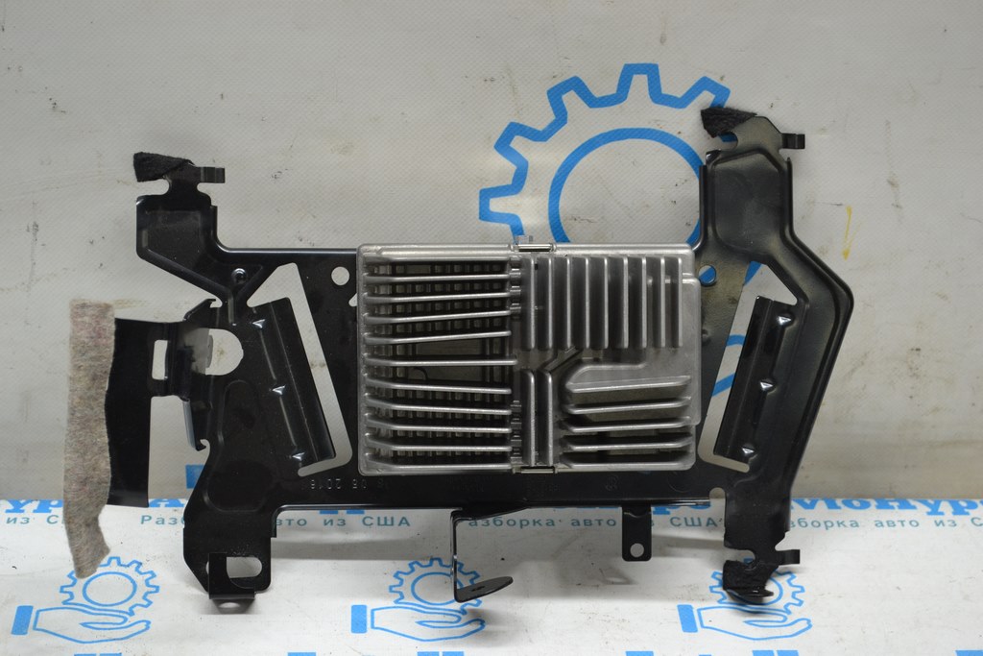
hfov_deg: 29.2
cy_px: 328
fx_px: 1884
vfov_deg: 19.7
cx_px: 492
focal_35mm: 69
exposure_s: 1/60
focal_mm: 46
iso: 640
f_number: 5.3
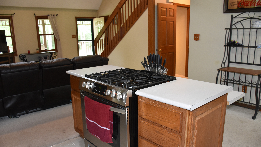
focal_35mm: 29
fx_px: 201
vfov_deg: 40.1
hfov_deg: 66.1
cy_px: 81
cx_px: 128
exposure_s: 1/60
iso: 1600
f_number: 3.5
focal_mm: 18
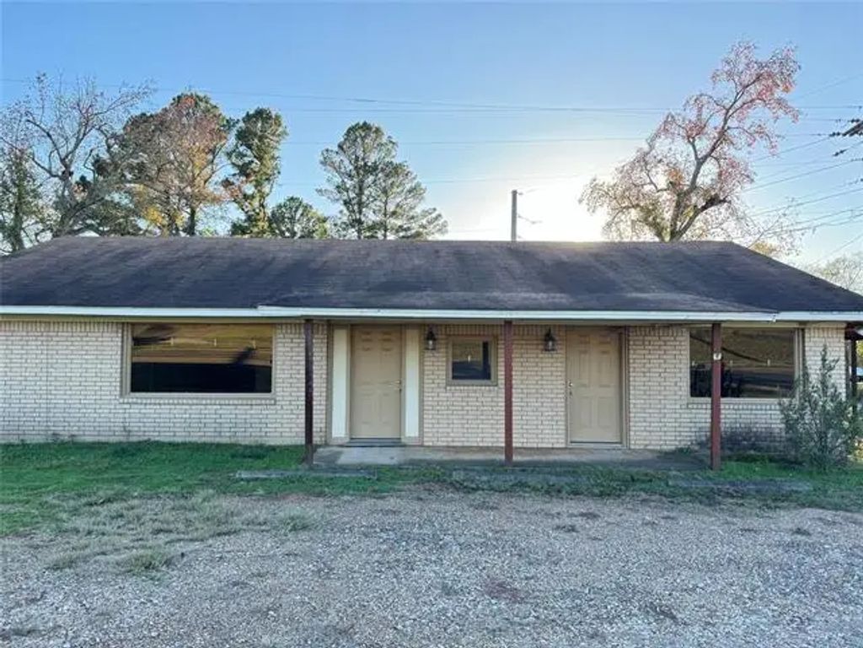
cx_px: 432
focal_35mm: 24
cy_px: 324
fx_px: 598
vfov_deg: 56.8
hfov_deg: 71.6
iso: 80
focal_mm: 6.76
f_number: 1.78
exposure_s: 1/354
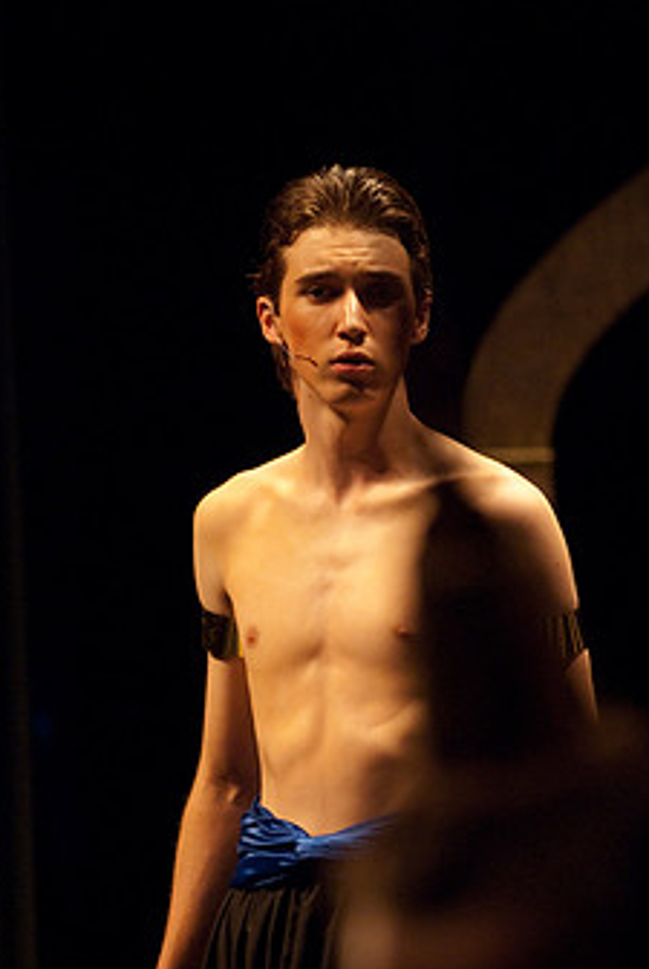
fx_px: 8653
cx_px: 324
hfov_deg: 4.3
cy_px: 611
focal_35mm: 321
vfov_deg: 6.4
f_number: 2.8
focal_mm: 160
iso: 1000
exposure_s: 1/160
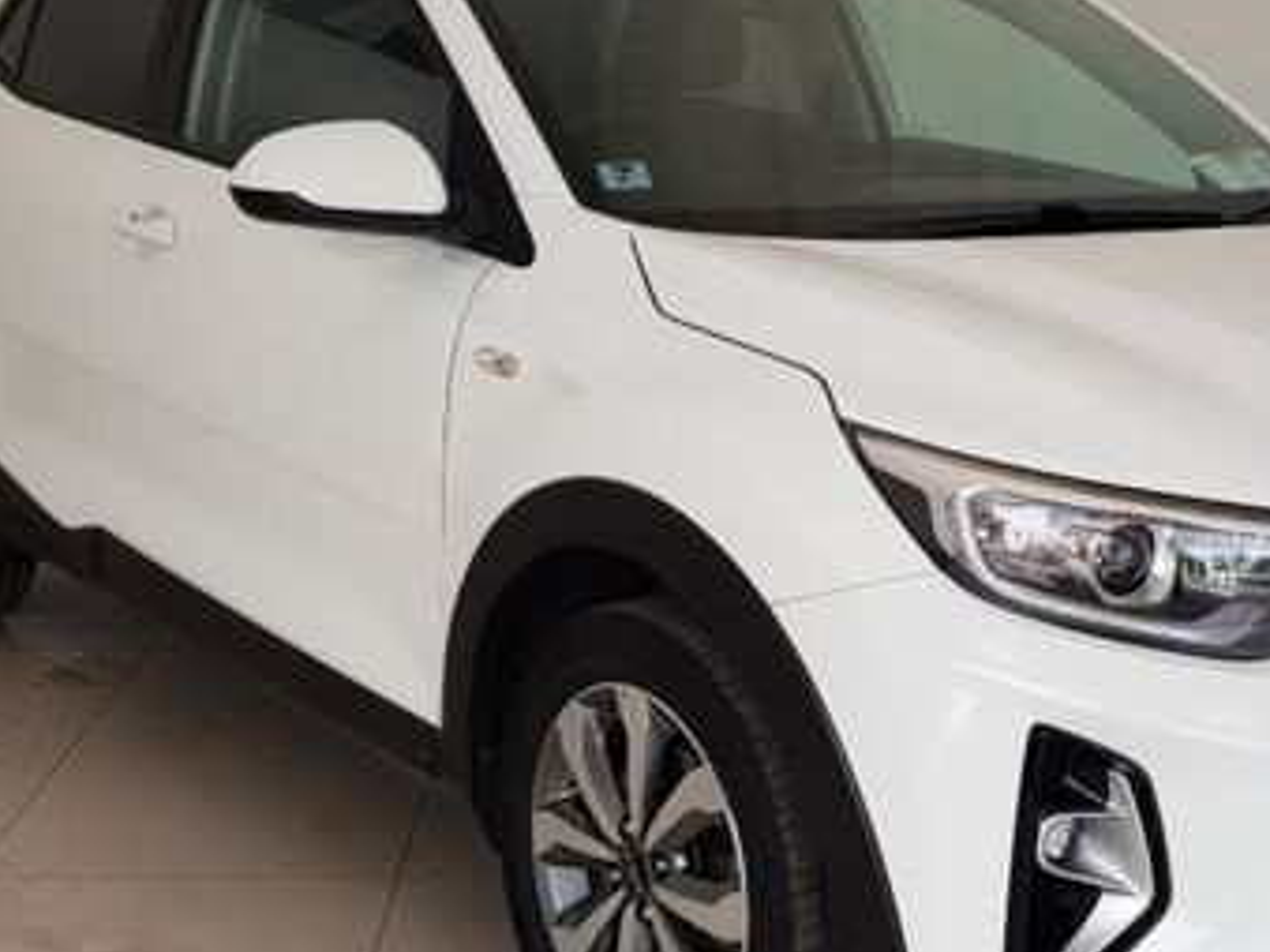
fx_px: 1687
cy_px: 566
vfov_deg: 31.4
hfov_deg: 40.6
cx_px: 877
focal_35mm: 46
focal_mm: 4.2
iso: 40
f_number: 1.7
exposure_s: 1/273
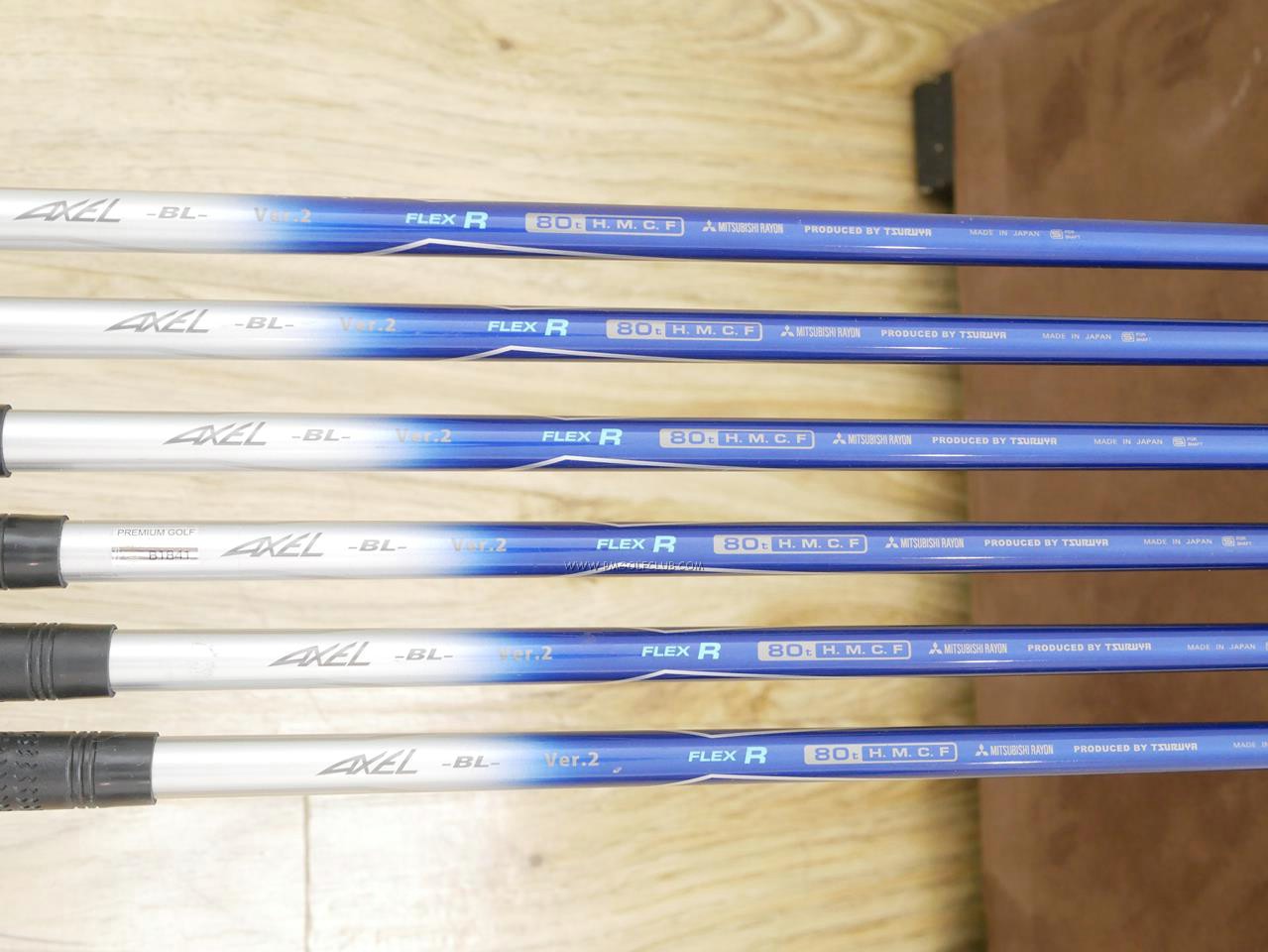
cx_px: 634
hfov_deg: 38.2
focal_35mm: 50
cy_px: 476
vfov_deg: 29.1
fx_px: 1832
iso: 1600
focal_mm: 25
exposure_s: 1/20
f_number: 4.5
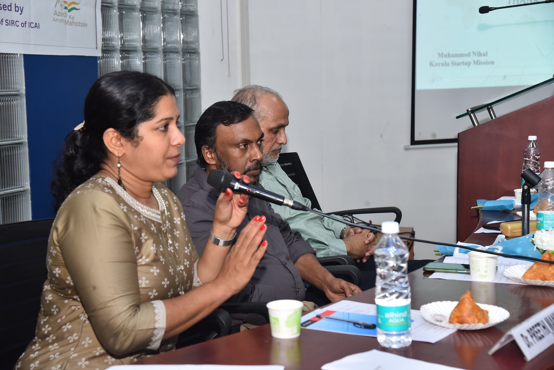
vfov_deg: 20.6
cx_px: 277
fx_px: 1016
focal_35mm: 66
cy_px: 185
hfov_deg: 30.5
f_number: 8
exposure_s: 1/125
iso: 1000
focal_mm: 66
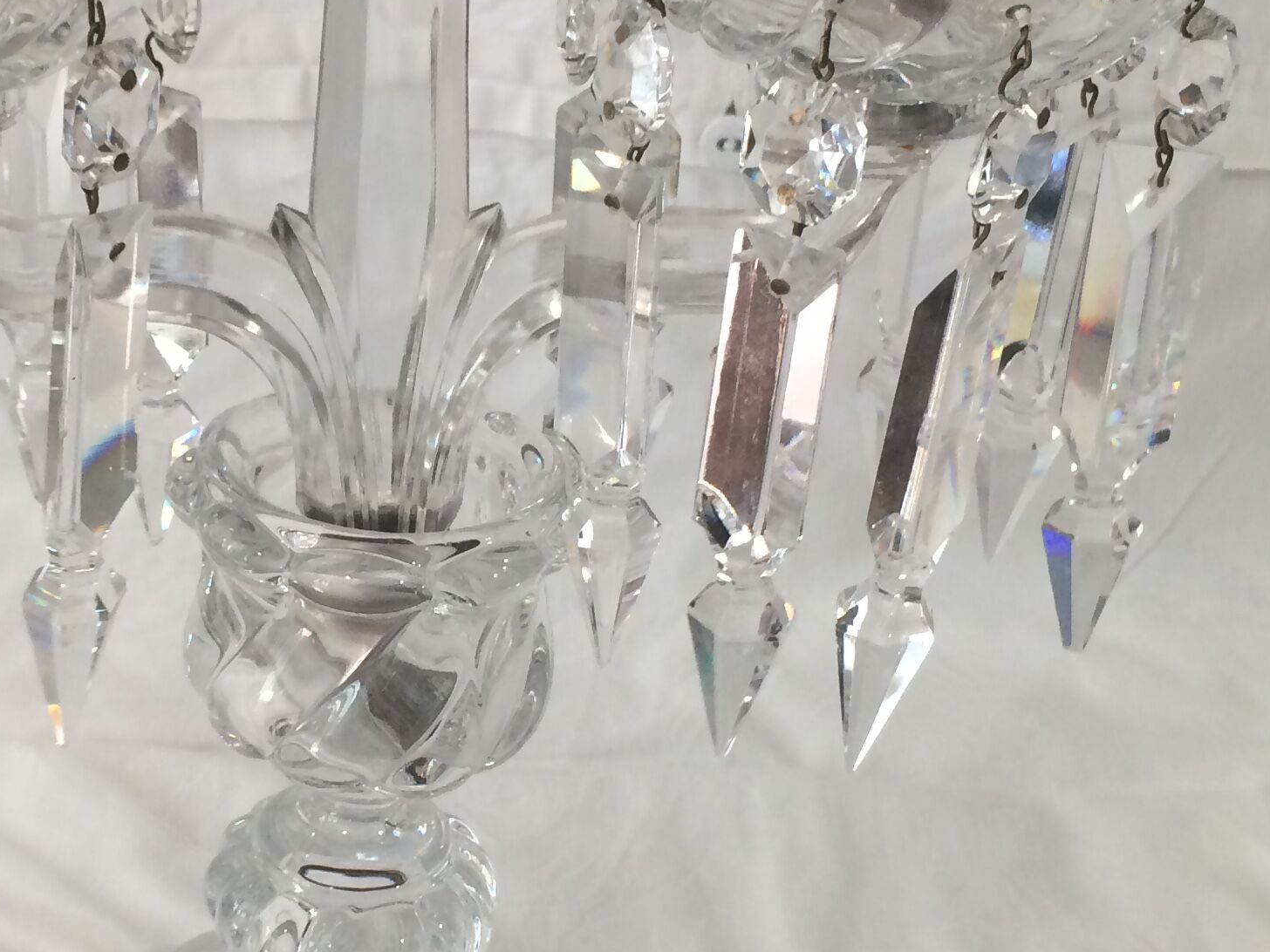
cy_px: 472
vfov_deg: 22.6
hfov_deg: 29.4
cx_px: 329
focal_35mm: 65
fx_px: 2385
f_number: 2.2
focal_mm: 4.15
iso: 32
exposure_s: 1/33
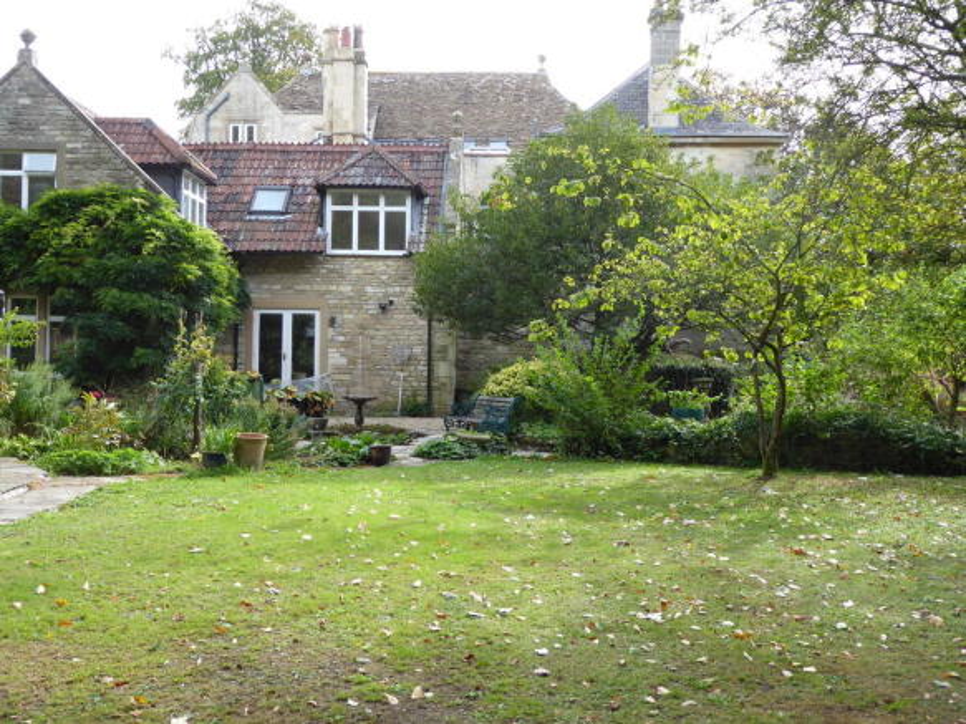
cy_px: 362
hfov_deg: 44.8
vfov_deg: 34.3
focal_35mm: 42
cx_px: 483
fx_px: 1172
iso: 80
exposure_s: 1/125
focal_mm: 7.2
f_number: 3.8
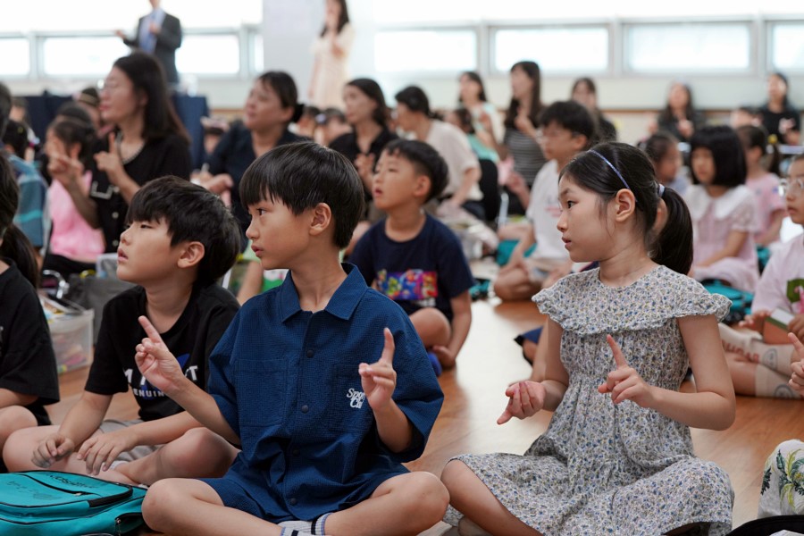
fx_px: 1563
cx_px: 402
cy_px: 268
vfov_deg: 19.5
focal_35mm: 70
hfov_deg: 28.8
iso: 1600
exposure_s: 1/160
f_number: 4
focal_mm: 70
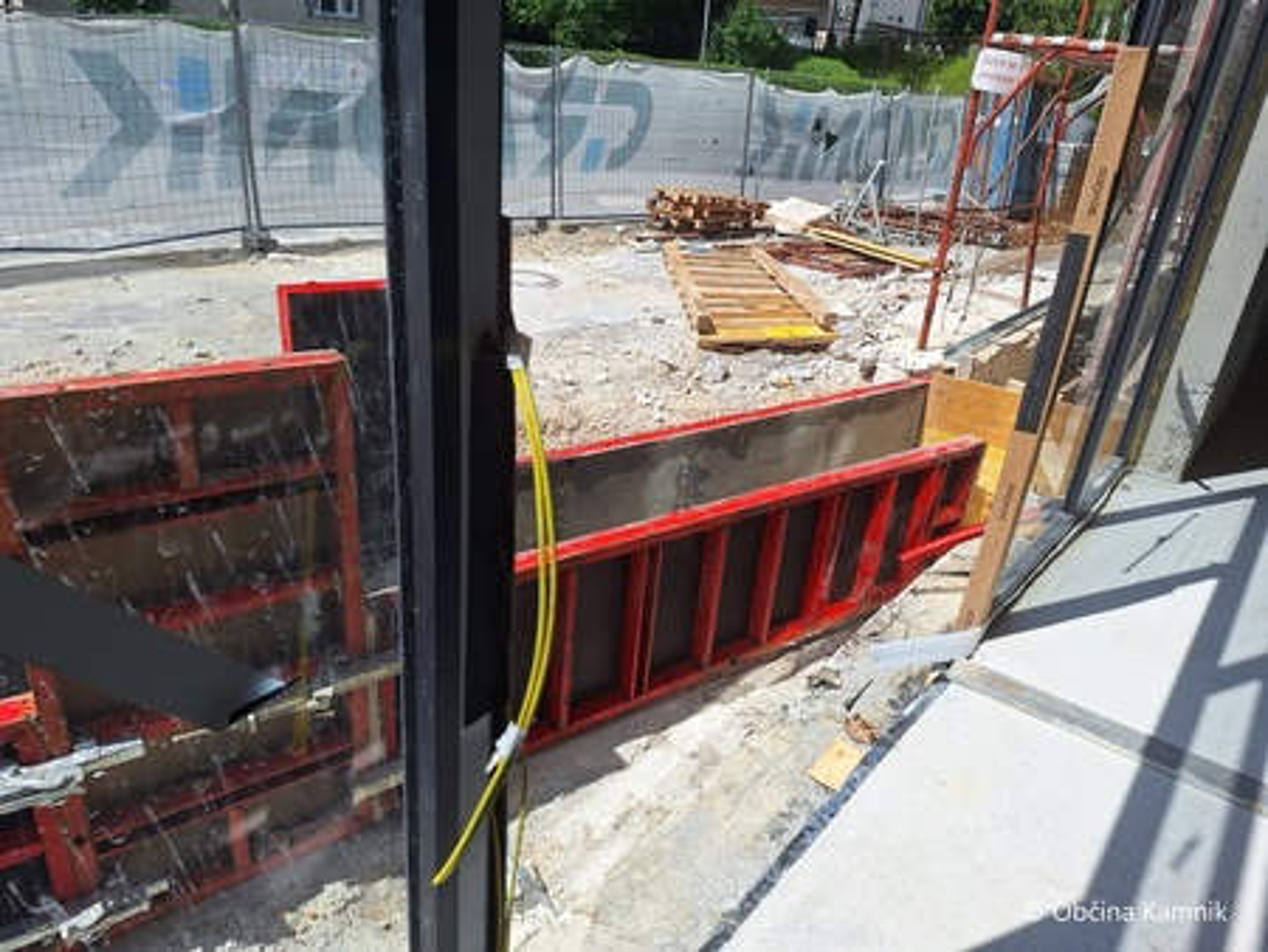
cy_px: 476
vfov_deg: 58.9
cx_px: 634
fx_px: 843
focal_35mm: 23
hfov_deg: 73.9
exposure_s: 1/4082
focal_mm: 5.54
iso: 40
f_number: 1.8
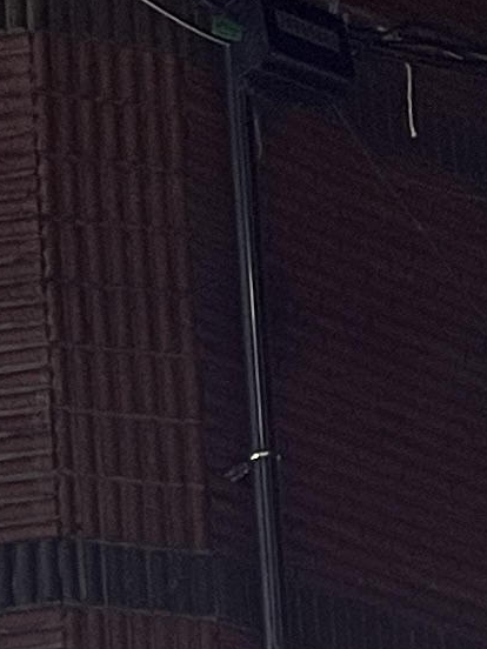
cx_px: -503
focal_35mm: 190
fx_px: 3564
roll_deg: +1.4
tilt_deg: +13.8
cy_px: 1453
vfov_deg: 9.5
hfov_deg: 7.5
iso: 200
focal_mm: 5.1
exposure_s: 1/60
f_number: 1.6
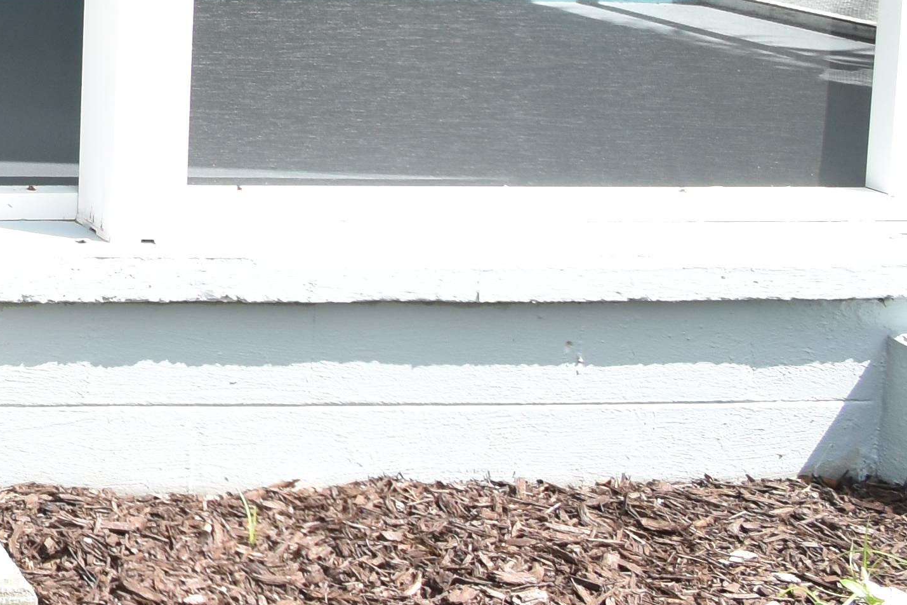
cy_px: -209
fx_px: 1587
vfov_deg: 19.6
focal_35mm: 63
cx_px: -611
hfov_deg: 22.7
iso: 200
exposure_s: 1/250
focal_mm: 10
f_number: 8
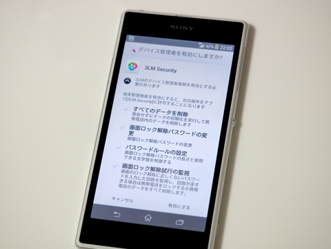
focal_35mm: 120
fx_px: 1147
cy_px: 124
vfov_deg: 12.3
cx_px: 166
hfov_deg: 16.4
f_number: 2.8
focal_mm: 60
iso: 1250
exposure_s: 1/125
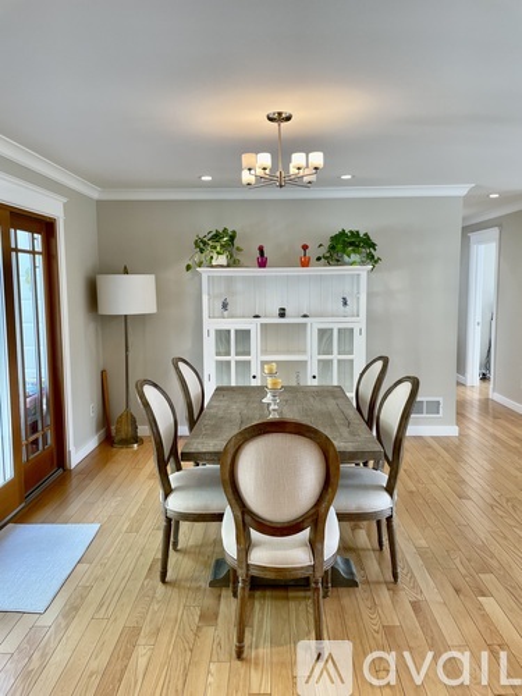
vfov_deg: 67.3
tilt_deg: -5.3
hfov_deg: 53.1
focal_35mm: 26
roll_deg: +0.8
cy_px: 348
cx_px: 261
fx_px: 523
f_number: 1.6
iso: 64
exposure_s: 1/120
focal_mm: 4.2
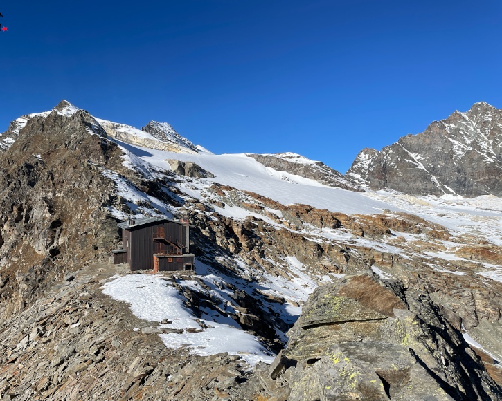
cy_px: 203
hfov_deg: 62.1
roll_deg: +0.9
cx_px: 226
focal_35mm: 28
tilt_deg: +2.0
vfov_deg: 51.5
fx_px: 416
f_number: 1.6
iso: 32
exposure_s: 1/5051
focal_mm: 4.2
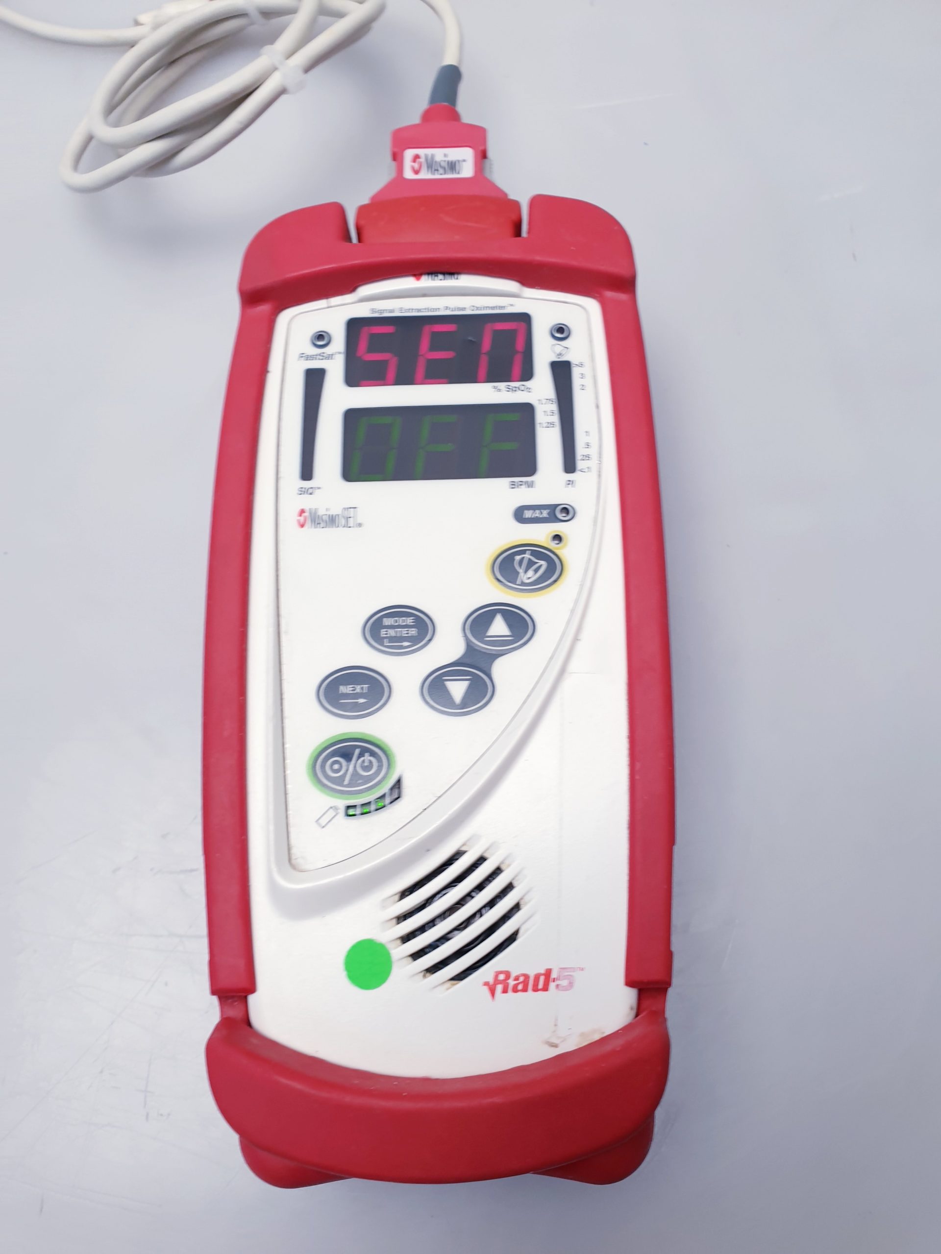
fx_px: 942
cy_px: 627
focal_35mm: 26
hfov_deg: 53.1
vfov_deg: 67.3
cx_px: 470
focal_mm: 4.3
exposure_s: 1/50
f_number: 2.4
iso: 50
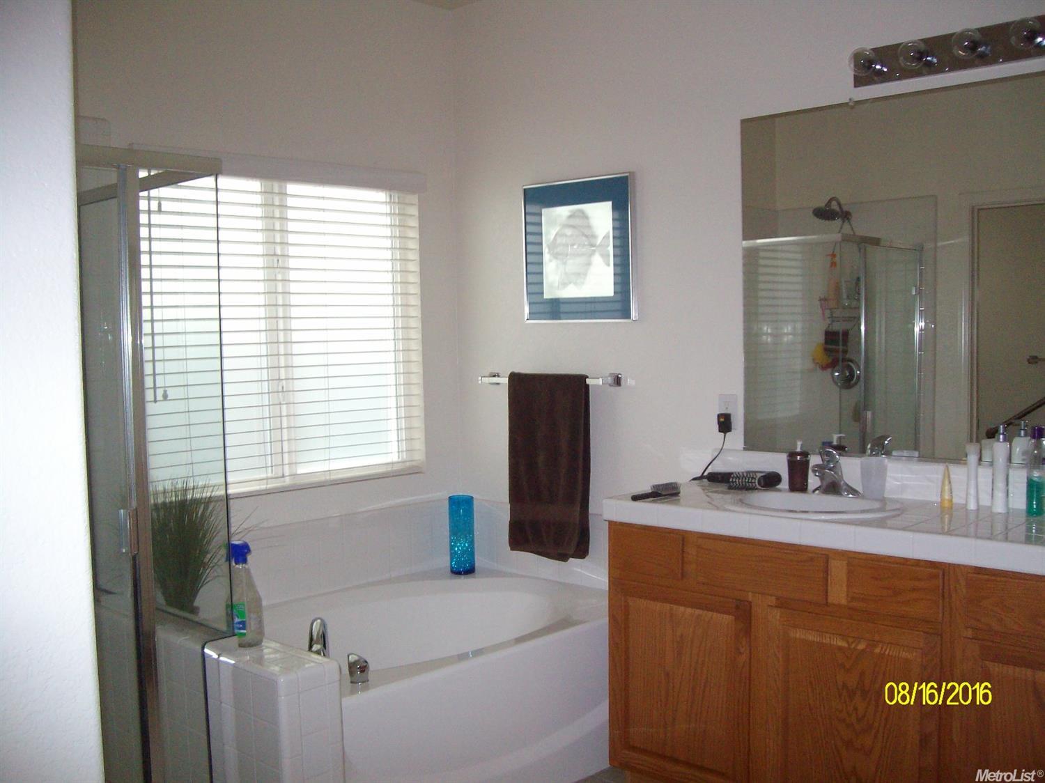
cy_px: 392
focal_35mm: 35
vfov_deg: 40.7
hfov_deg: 52.6
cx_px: 522
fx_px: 1056
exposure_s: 1/40
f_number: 2.8
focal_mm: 5.8
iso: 234
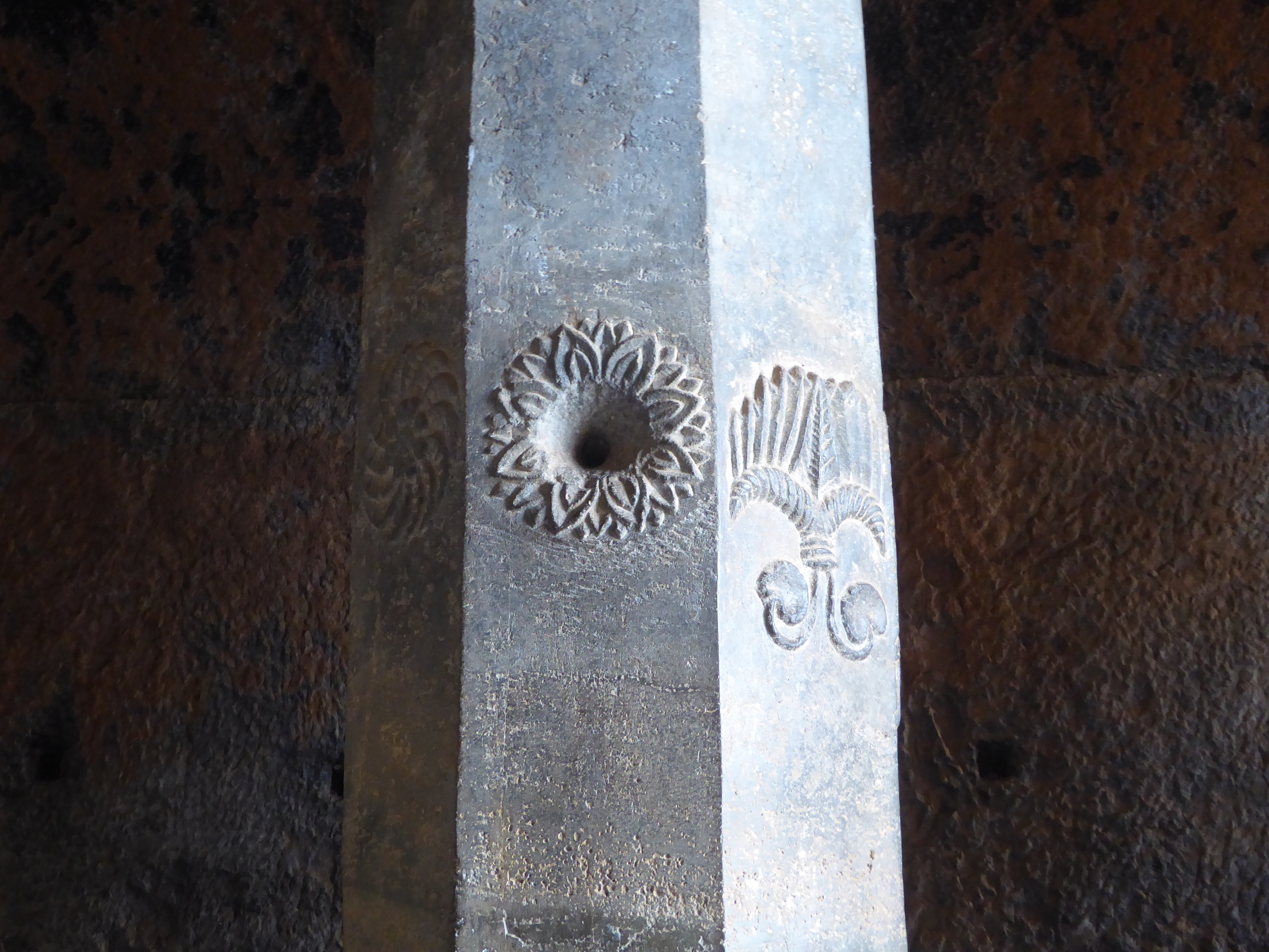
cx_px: 634
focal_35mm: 49
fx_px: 1796
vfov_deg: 29.7
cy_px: 476
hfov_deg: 38.9
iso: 400
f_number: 4
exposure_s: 1/25
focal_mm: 8.4
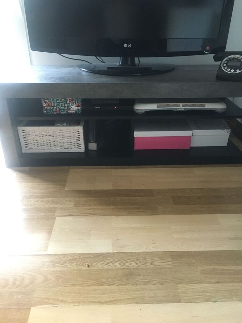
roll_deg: +0.1
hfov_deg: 48.2
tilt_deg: -29.5
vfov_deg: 61.7
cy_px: 162
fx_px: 270
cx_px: 121
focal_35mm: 29
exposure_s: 1/17
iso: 200
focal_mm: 4.15
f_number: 2.2
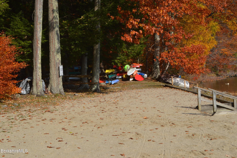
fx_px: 345
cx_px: 118
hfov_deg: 37.9
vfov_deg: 25.7
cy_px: 79
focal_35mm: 52
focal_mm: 35
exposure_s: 1/200
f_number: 10
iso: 100
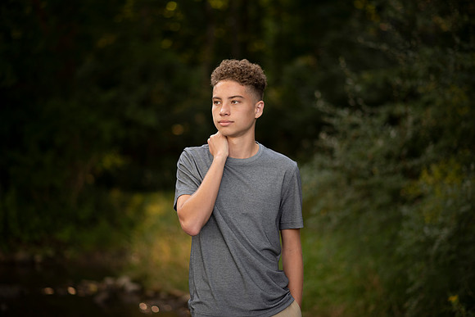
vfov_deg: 16.1
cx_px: 238
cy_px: 158
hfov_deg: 23.9
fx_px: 1122
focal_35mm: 85
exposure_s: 1/250
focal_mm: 85
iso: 125
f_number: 1.8
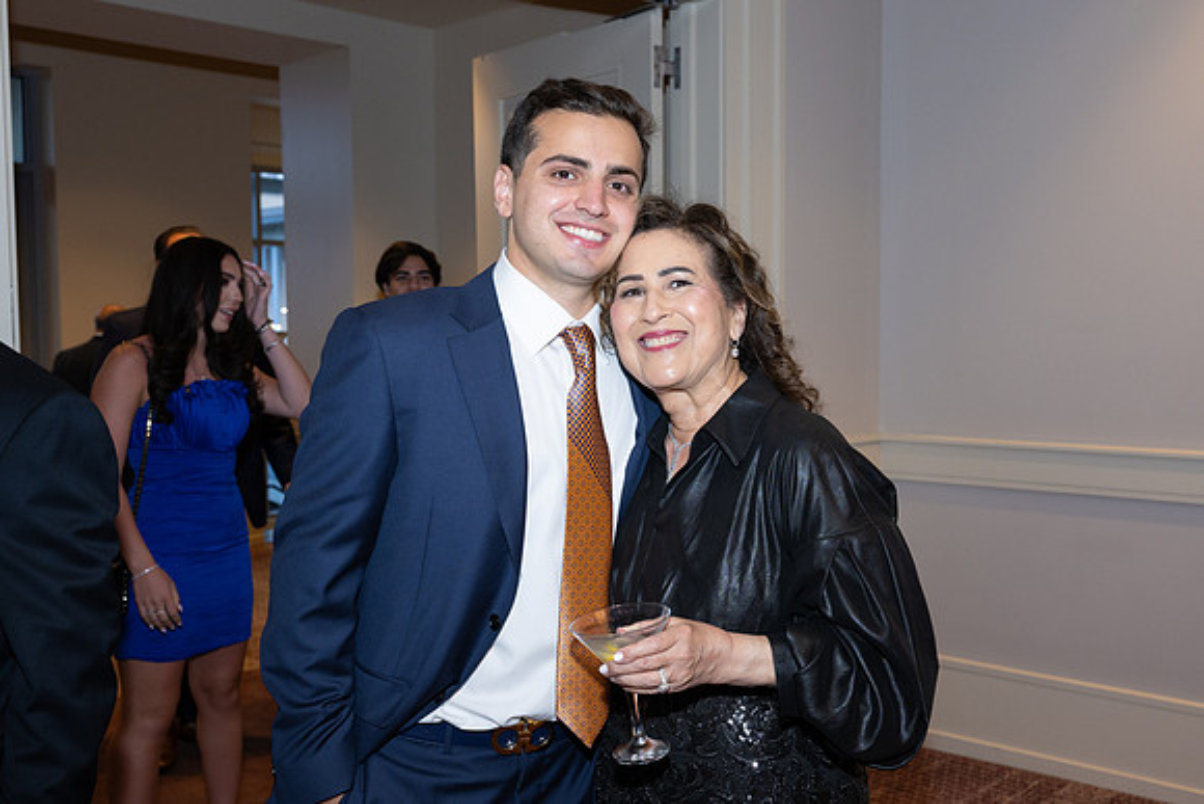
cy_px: 441
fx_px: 1298
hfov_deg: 49.6
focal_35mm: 39
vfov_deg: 34.4
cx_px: 695
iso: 800
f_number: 5.6
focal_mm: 31
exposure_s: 1/100
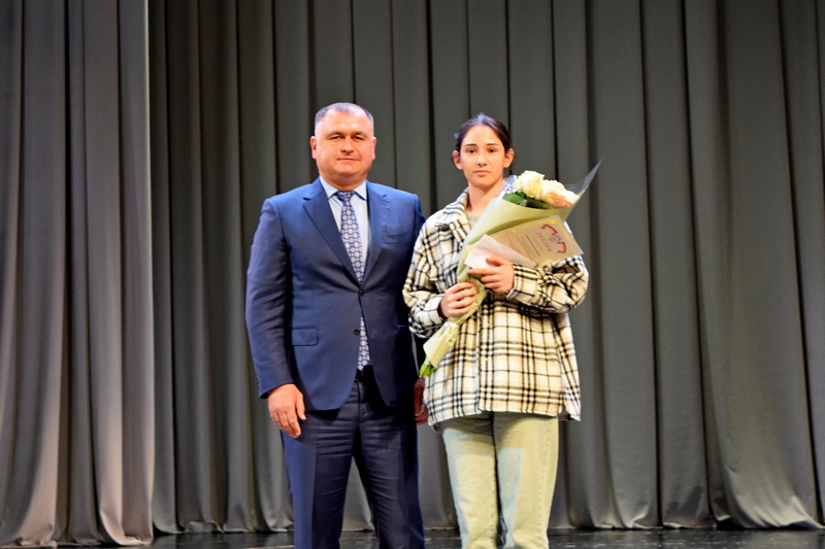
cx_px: 412
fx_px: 1787
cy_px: 274
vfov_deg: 17.5
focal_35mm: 78
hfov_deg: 26.0
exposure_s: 1/60
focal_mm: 52
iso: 1800
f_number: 5.6
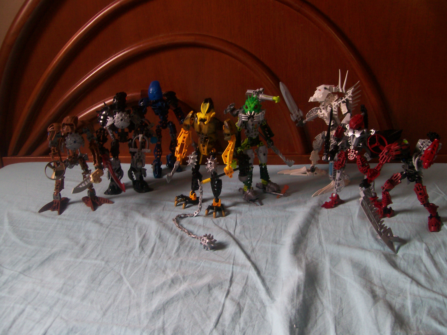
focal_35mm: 36
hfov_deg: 51.4
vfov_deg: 39.7
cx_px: 224
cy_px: 168
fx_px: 465
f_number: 2.7
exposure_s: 1/61.2
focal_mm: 6
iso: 80
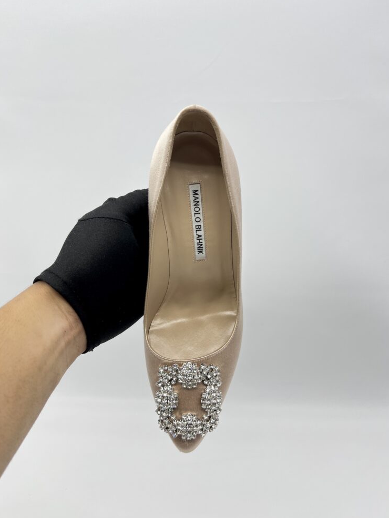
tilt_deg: -18.0
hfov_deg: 51.4
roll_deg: +0.7
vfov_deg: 65.3
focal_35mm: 27
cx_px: 192
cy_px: 255
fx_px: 404
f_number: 1.5
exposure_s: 1/132
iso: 32
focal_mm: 5.7
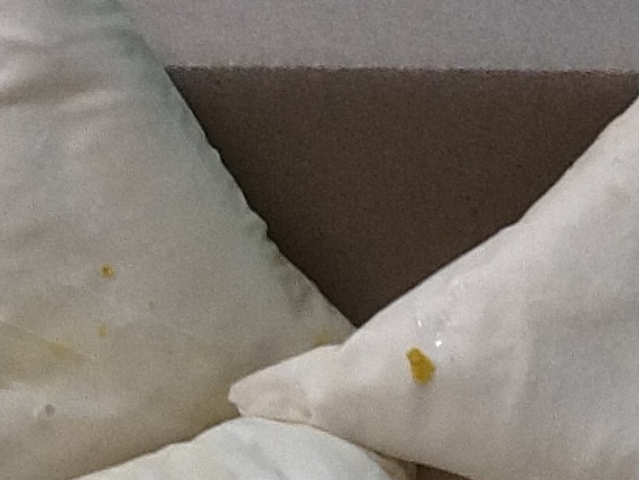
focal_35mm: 103
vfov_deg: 14.0
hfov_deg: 19.0
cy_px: 547
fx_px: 1902
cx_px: 240
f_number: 2.4
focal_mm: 2.03
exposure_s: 1/40
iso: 50
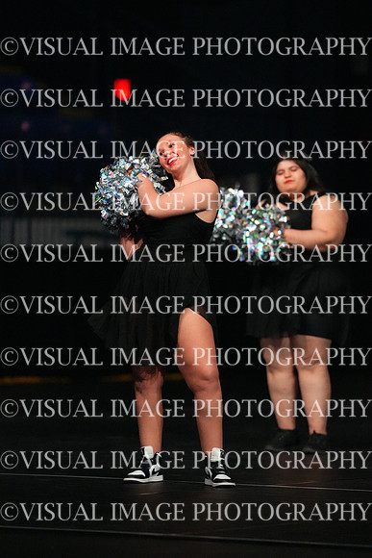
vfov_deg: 6.9
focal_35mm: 300
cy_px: 279
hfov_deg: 4.6
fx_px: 4647
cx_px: 186
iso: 16000
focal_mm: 300
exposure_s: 1/1250
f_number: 3.5
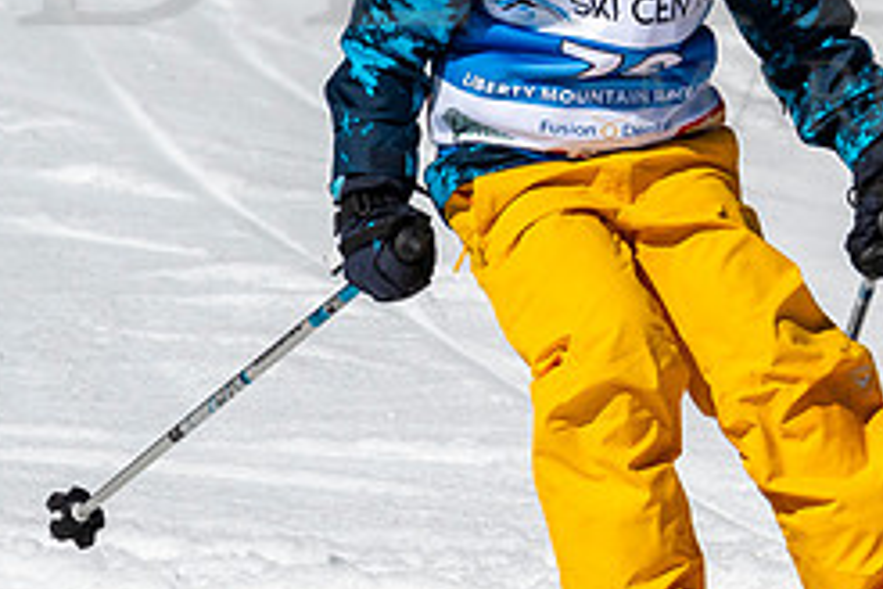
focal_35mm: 1839
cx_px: 854
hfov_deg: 1.1
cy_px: 293
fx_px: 45103
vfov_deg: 0.7
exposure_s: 1/2000
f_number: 8
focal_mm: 400
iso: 200
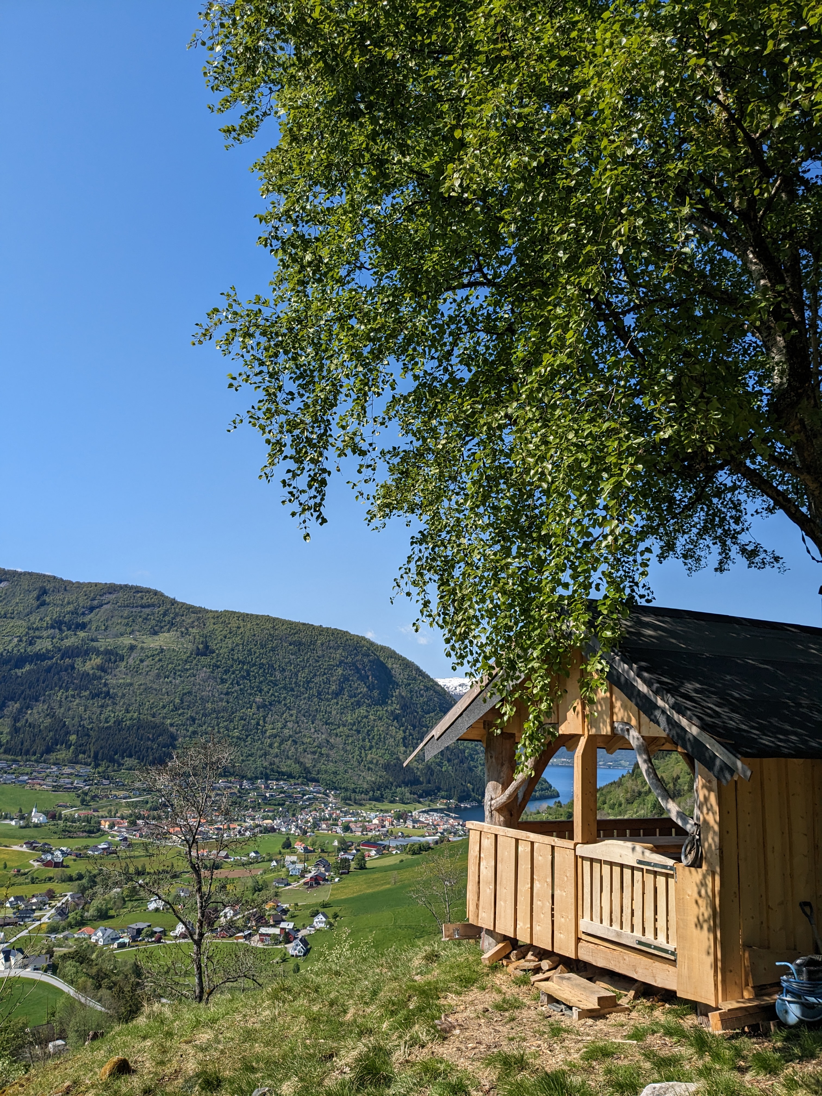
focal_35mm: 27
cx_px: 411
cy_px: 548
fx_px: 855
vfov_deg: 65.3
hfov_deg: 51.4
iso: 52
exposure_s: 1/3891
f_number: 1.73
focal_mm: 4.38
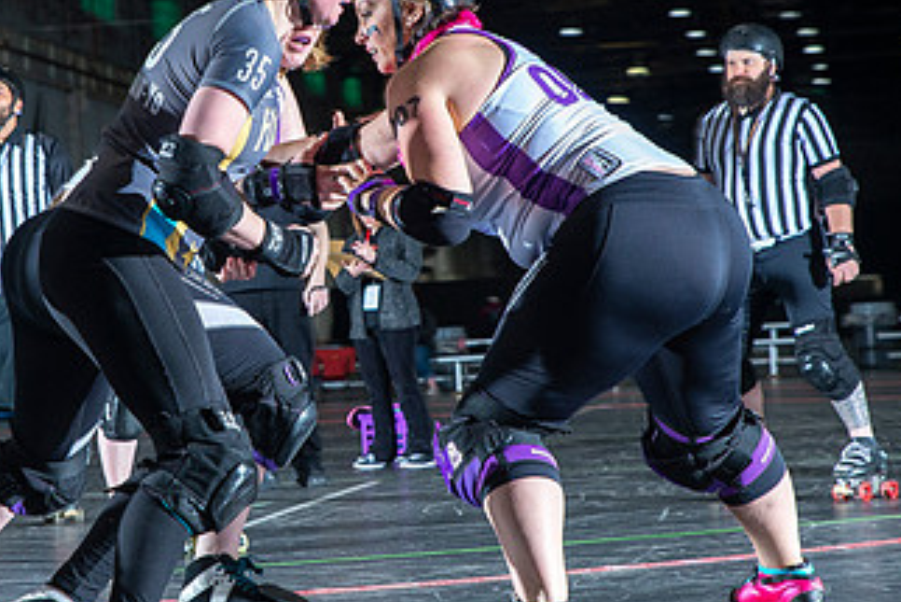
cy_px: 239
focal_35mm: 126
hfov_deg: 16.2
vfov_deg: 10.9
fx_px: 3155
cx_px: 255
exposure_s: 1/160
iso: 800
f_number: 7.1
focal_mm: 70
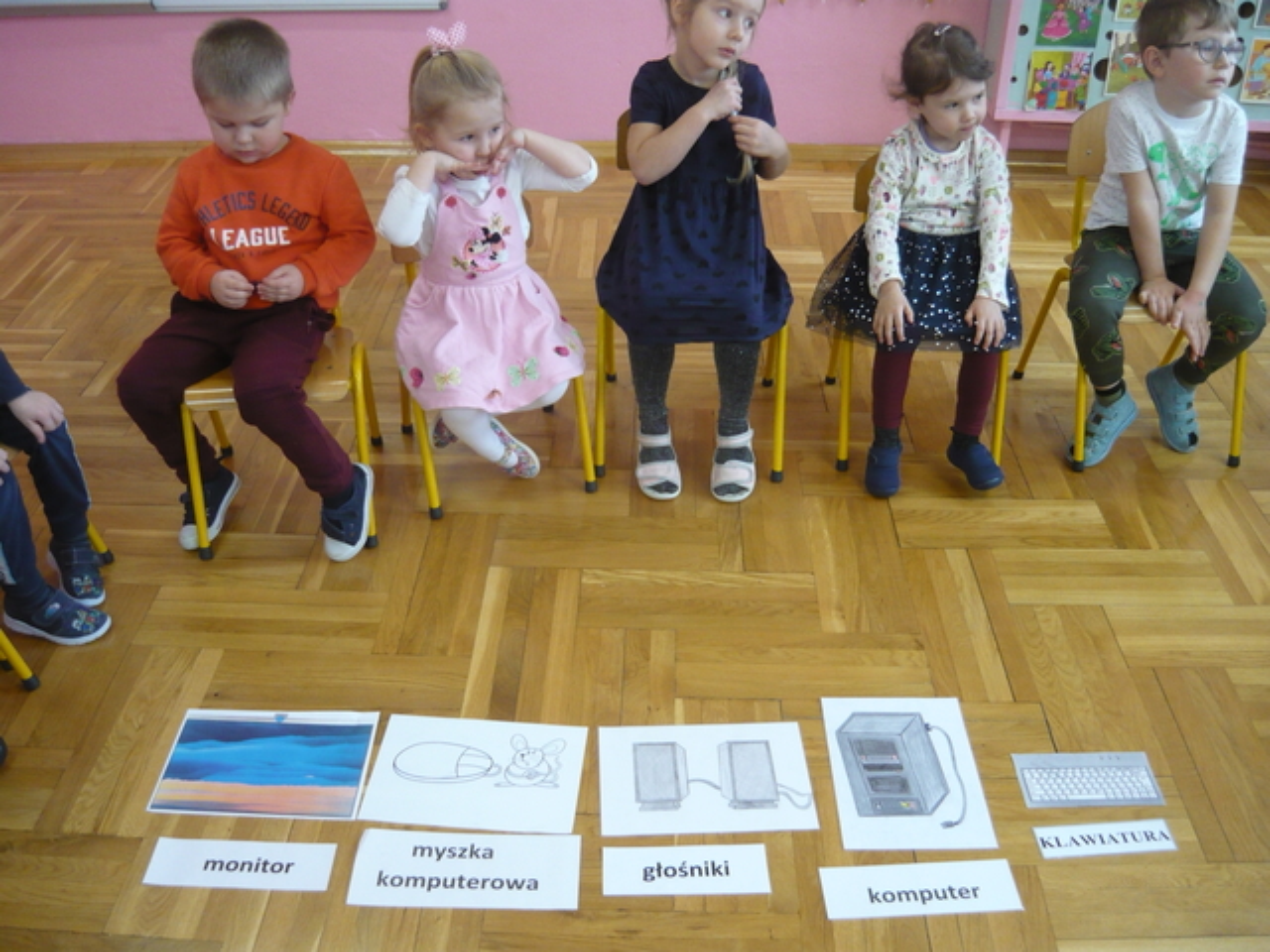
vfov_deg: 42.9
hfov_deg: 55.4
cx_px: 635
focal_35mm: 33
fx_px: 1211
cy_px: 476
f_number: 2.8
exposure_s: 1/30
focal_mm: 5.5
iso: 250
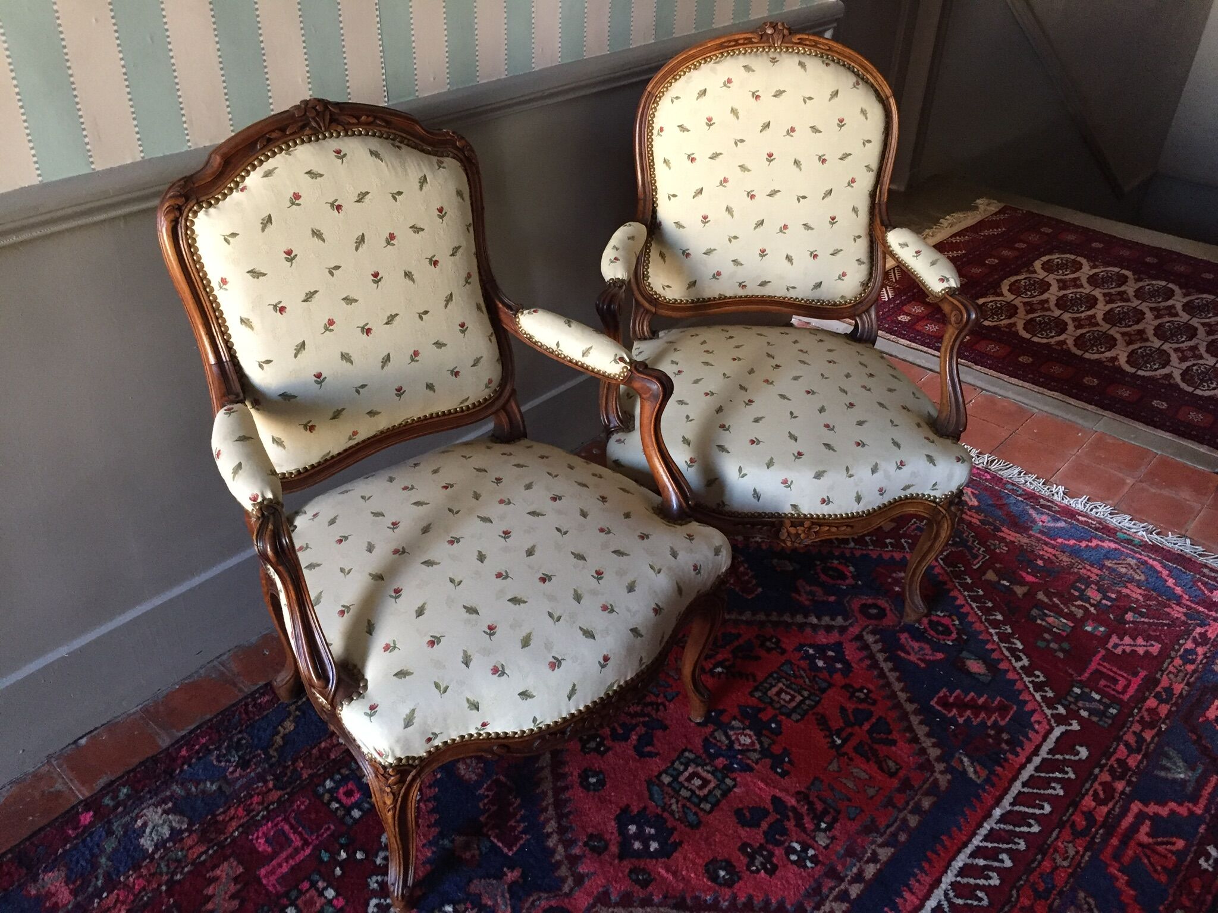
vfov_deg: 48.2
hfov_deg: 61.7
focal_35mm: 29
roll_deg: -1.9
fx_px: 1020
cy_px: 456
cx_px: 609
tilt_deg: -34.1
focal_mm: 4.15
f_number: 2.2
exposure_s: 1/33
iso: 250
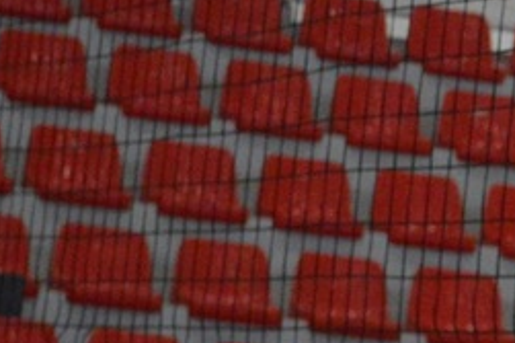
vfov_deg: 3.7
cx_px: 1038
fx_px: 5247
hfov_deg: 5.5
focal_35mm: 367
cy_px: -213
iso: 3200
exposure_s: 1/500
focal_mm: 48
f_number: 5.6
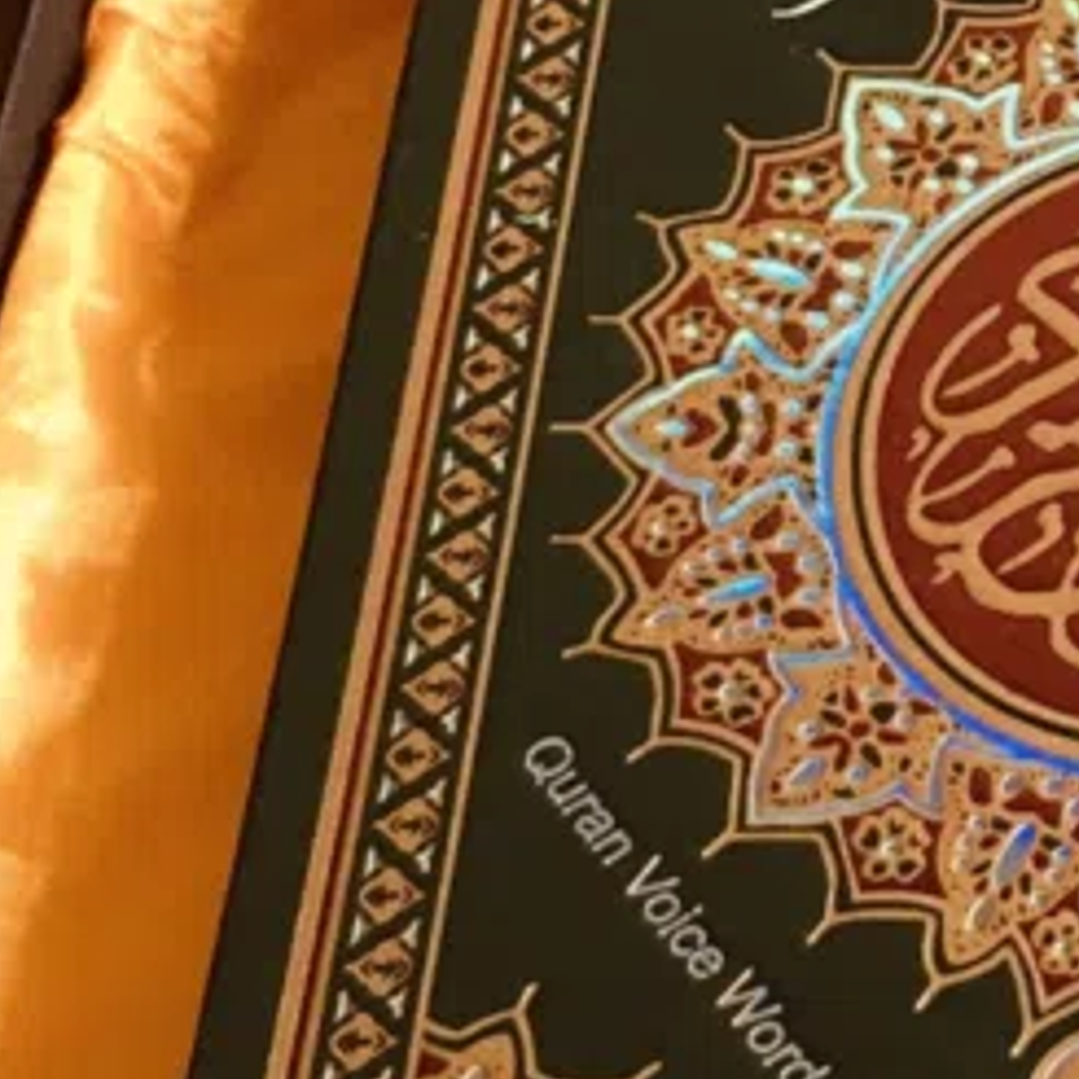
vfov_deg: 12.2
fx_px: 5008
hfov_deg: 11.8
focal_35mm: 142
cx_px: 1561
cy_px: 147
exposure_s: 1/17
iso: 64
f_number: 2.2
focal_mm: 4.15
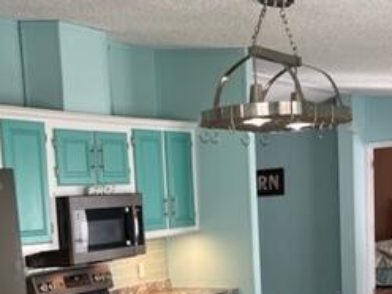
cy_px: 316
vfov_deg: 20.9
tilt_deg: -9.6
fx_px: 759
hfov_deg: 28.9
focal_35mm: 67
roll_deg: +5.1
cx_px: 150
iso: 64
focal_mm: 5.1
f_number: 1.6
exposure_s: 1/122
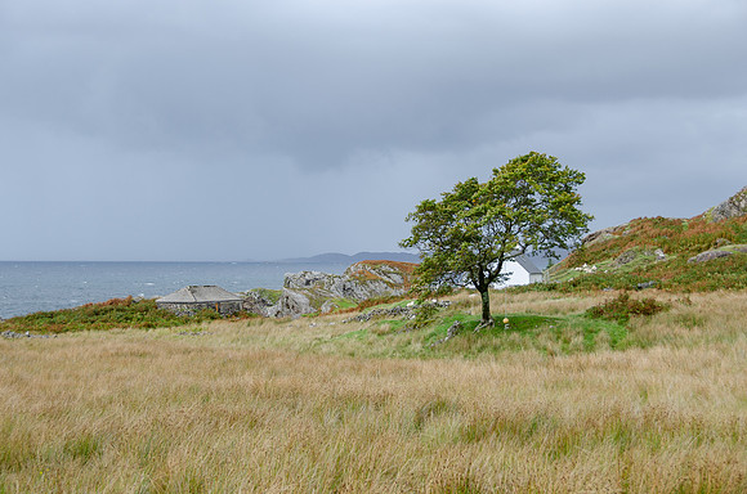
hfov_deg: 33.5
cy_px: 247
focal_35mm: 60
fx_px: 1242
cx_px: 374
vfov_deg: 22.5
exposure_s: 1/320
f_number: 5.6
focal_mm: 40
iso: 100
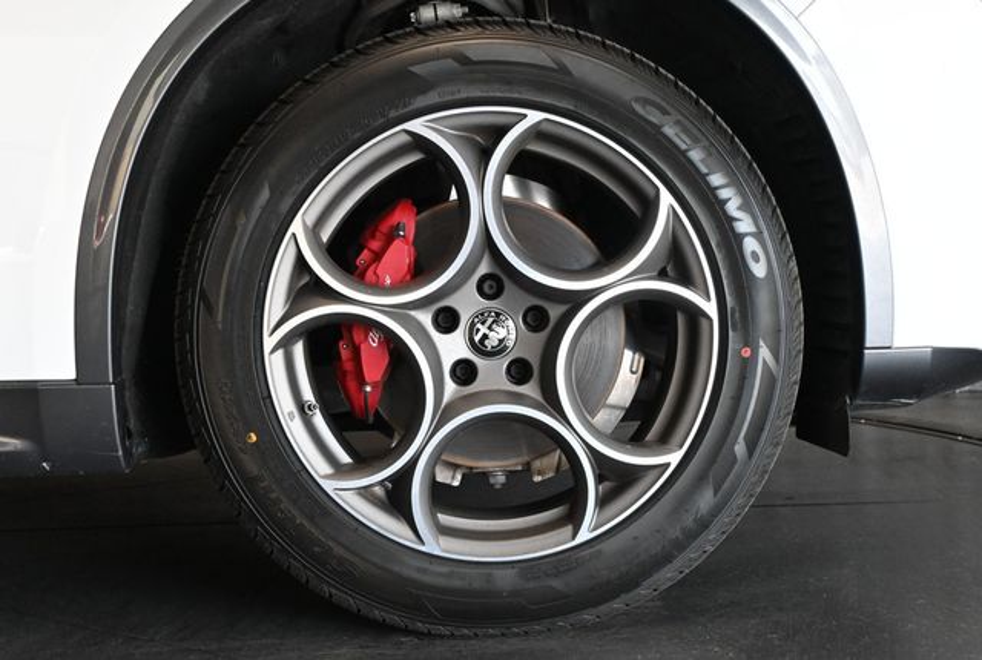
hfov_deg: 38.8
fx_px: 1394
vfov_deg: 26.6
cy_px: 330
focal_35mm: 51
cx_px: 491
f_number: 5
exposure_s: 1/125
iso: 2000
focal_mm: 34
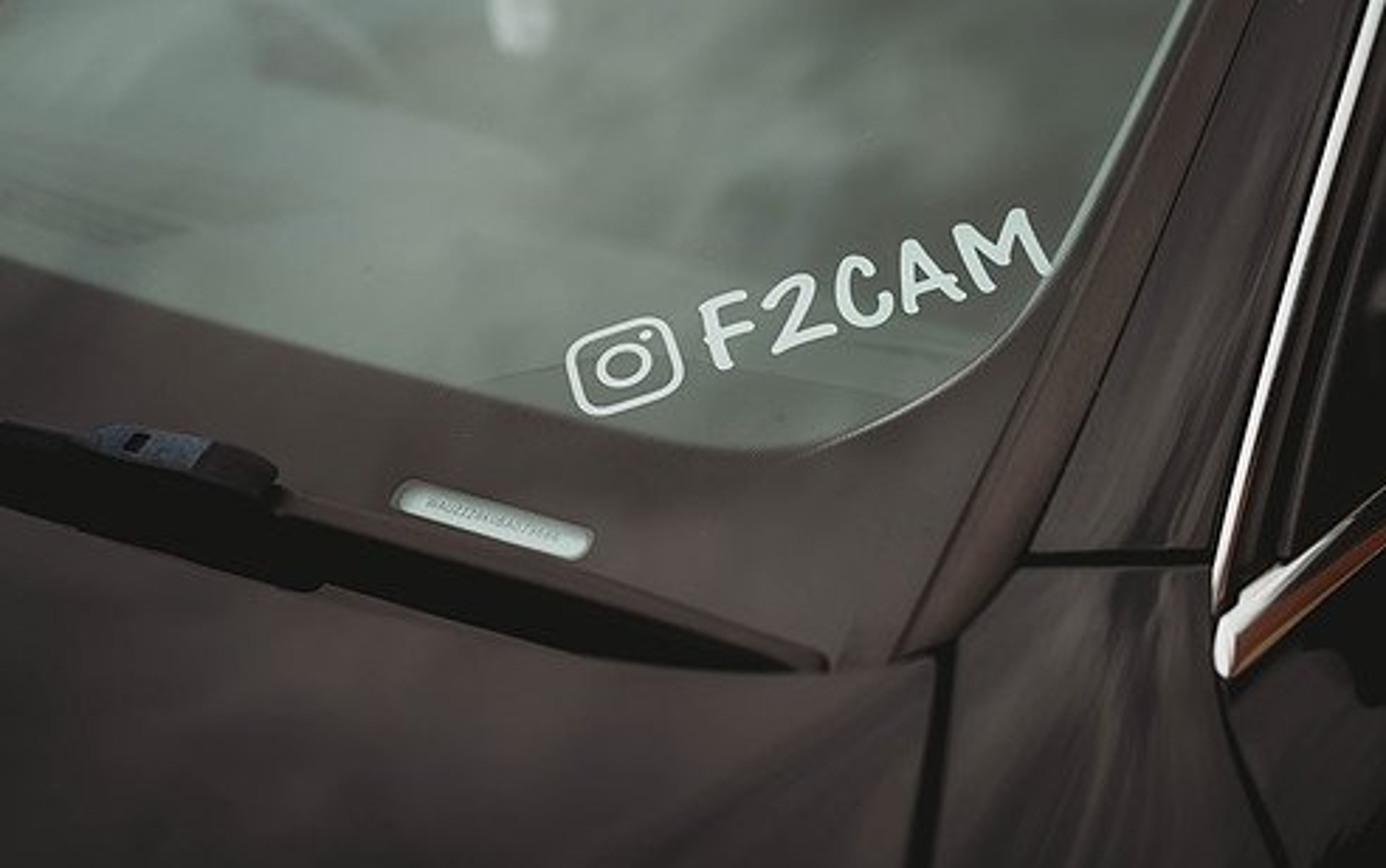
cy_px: 335
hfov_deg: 47.2
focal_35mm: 42
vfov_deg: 30.5
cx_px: 727
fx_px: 1587
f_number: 1.8
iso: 100
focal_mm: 35
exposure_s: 1/1000
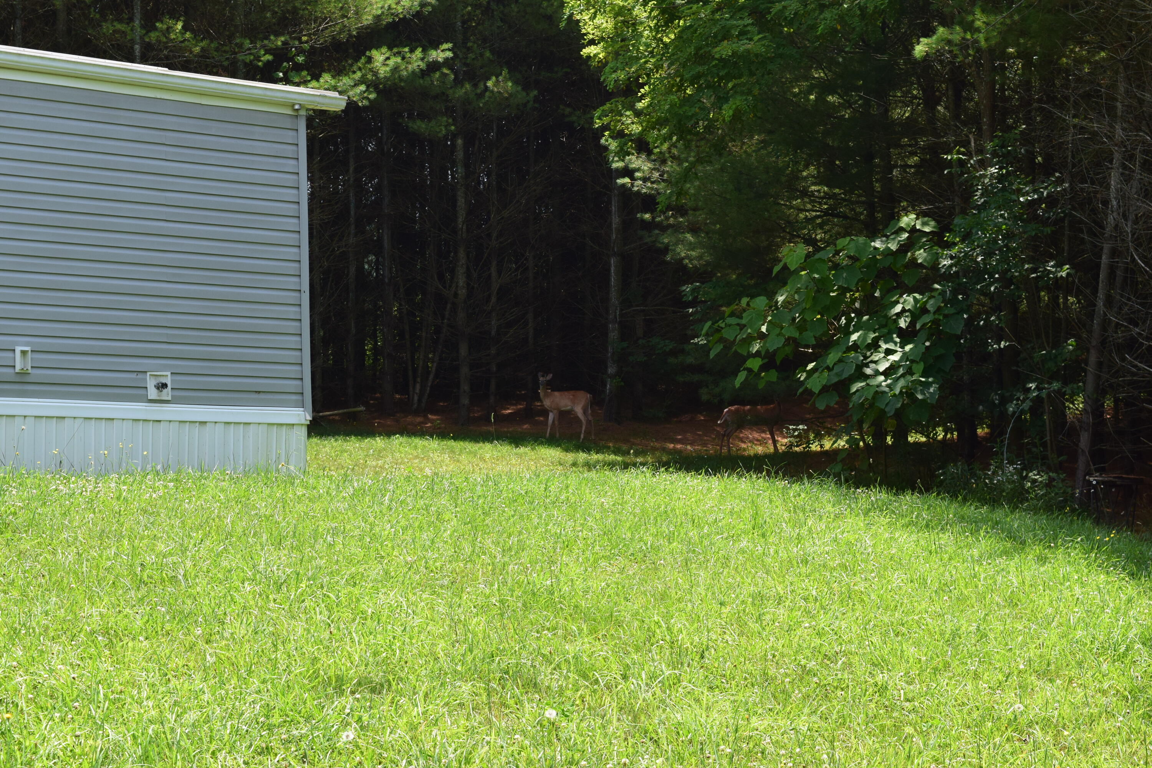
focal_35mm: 82
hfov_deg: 24.6
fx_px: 2640
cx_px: 576
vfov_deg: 16.6
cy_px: 384
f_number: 10
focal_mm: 55
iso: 400
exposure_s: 1/320
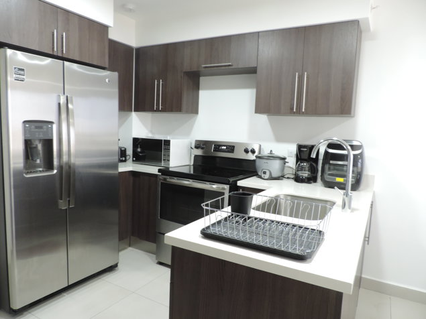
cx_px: 213
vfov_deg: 56.8
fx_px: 295
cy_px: 160
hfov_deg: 71.6
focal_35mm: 24
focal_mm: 4.3
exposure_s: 1/15
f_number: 3
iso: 400
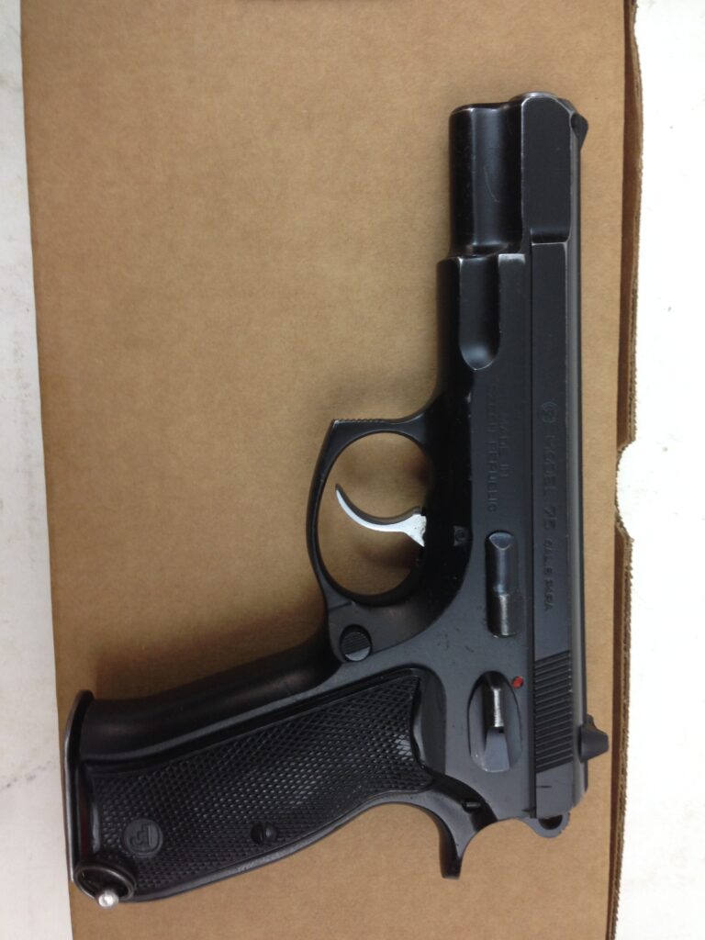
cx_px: 352
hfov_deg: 42.9
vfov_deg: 55.4
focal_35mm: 33
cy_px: 470
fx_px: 896
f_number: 2.4
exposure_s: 1/20
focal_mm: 4.12
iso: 50
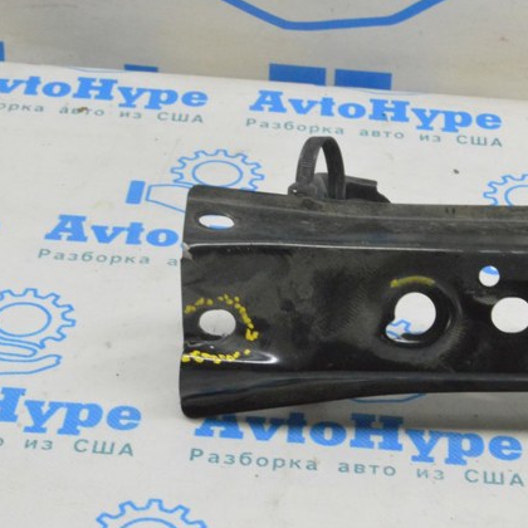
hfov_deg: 17.8
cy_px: 263
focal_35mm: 97
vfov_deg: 17.9
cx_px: 377
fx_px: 1674
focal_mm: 50
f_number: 20
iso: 6400
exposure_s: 1/20
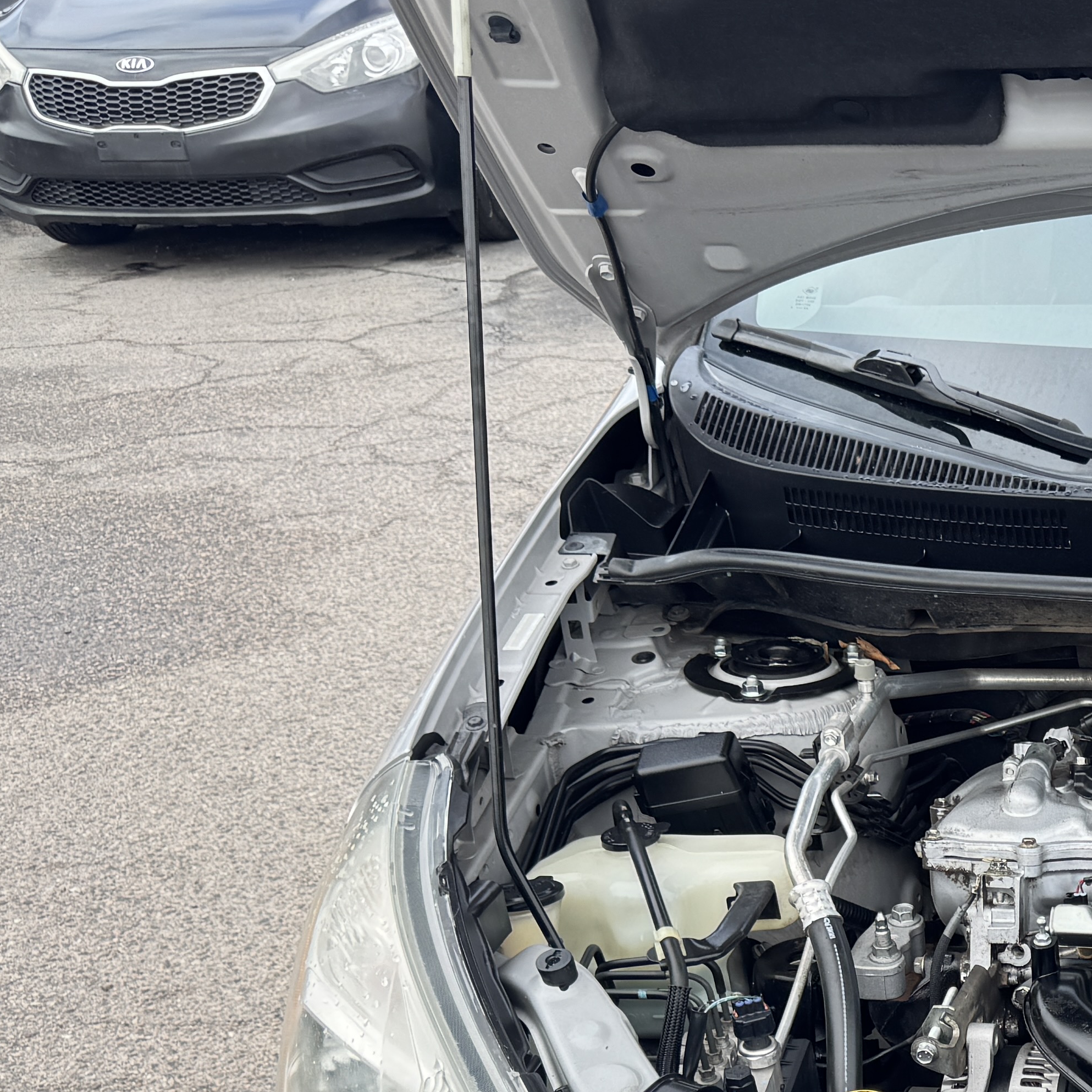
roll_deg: -0.7
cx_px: 1408
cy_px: 1051
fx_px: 2177
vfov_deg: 26.8
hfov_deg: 24.6
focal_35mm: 61
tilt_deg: -30.2
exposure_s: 1/782
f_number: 1.78
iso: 80
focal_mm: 6.76
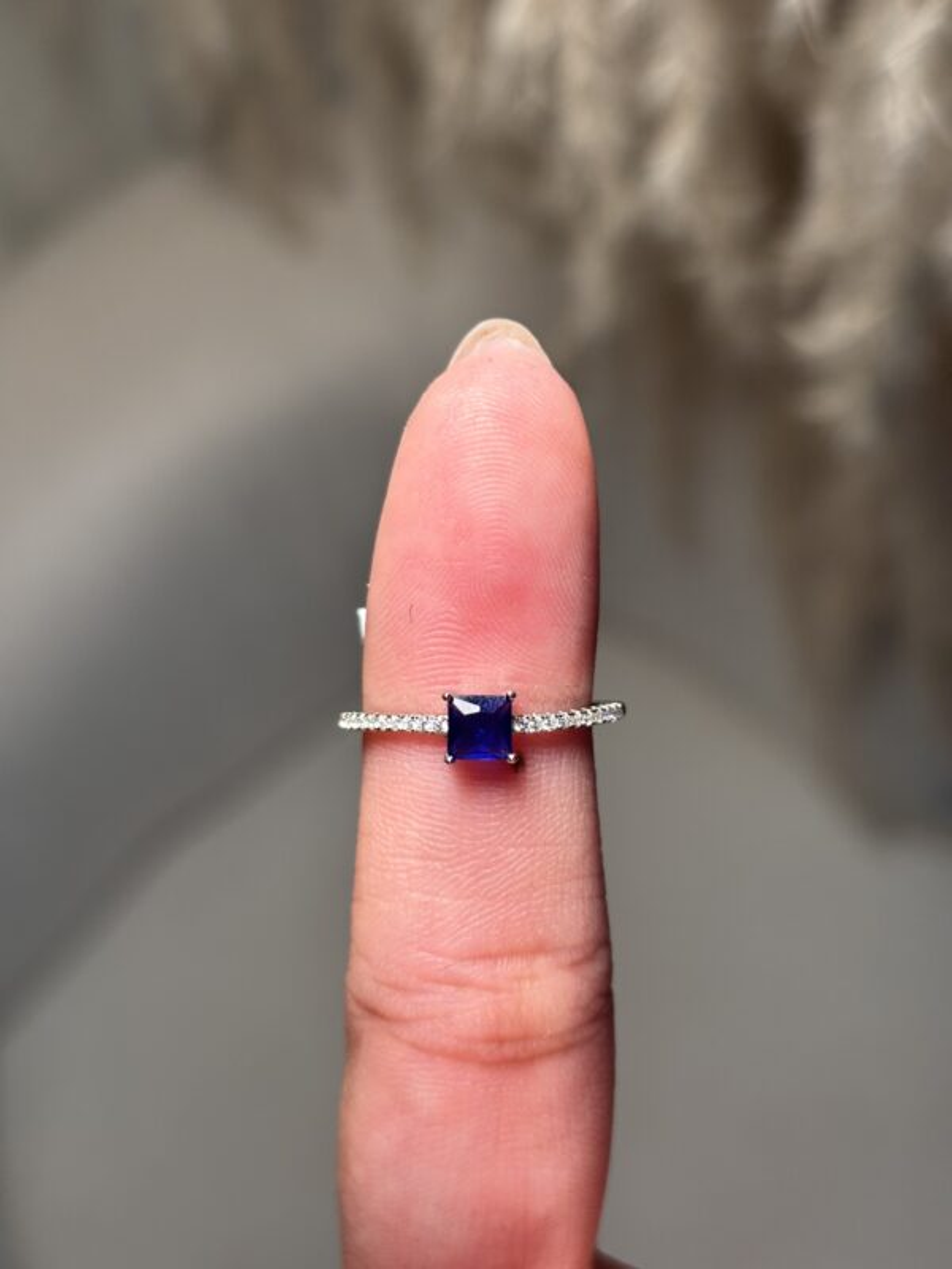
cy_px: 634
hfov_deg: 28.0
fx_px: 1907
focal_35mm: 52
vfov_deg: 36.8
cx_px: 476
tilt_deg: -62.2
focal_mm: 5.96
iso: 50
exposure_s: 1/72
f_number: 1.6
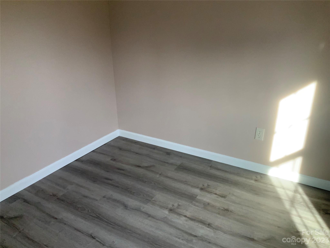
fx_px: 276
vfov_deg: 48.2
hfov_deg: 61.7
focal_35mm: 29
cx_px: 165
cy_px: 124
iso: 64
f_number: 1.8
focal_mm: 3
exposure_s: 1/120
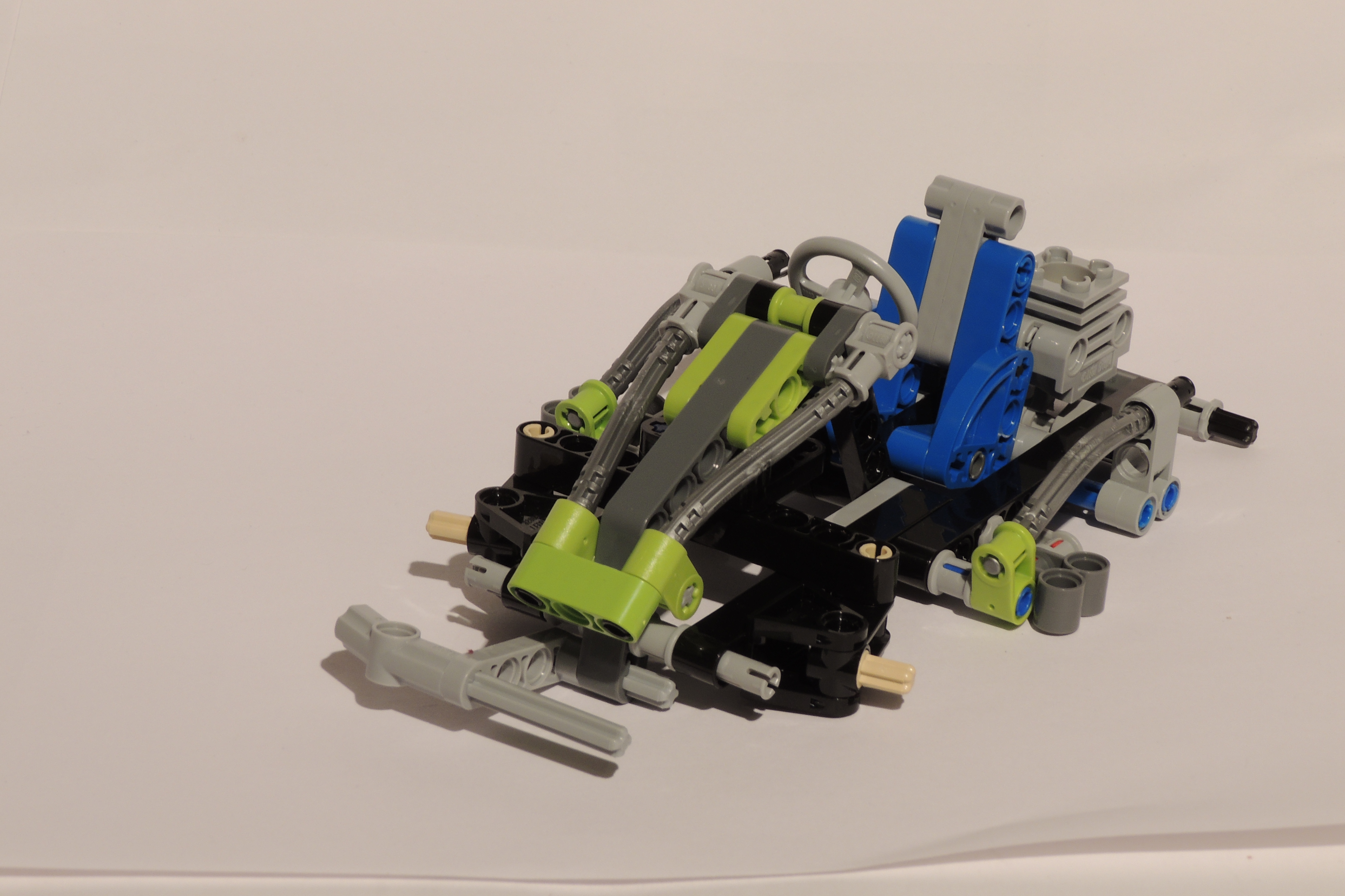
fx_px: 3923
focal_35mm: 105
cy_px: 445
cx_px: 674
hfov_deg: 19.5
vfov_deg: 13.0
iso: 100
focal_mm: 17.8
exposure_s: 1/2.5
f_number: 6.5
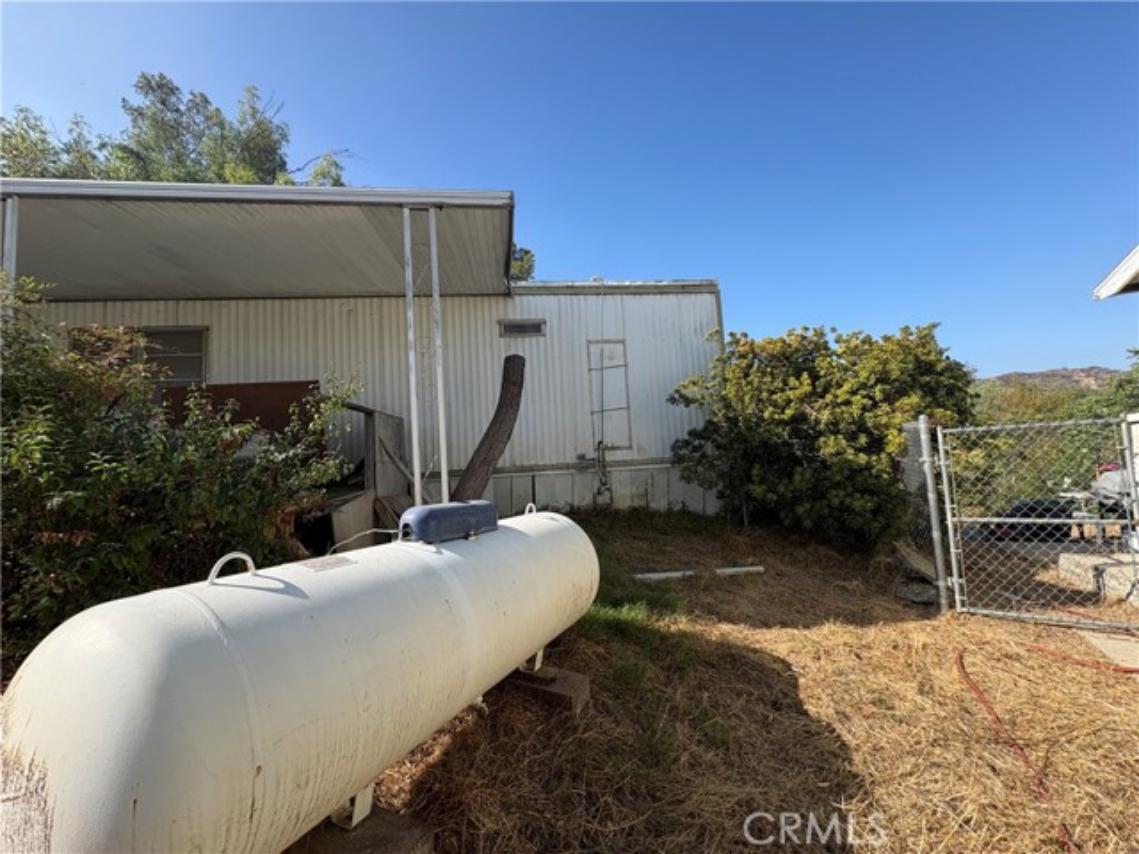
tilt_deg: +3.9
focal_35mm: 14
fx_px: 461
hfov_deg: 102.1
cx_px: 570
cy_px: 427
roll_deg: +4.0
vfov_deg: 85.7
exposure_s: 1/910
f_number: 2.2
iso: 50
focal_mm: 2.22
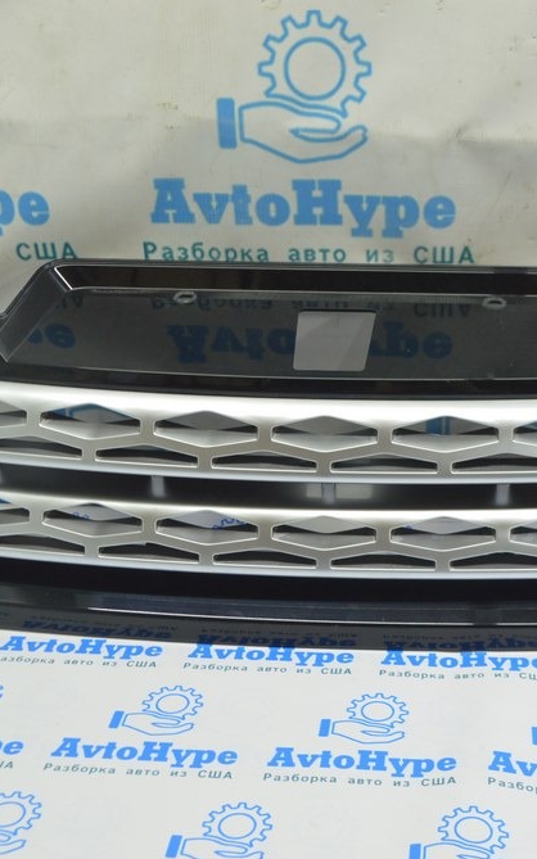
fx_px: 1260
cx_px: 362
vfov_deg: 37.7
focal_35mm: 54
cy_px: 435
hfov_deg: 23.9
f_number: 5.6
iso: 400
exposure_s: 1/20
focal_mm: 23
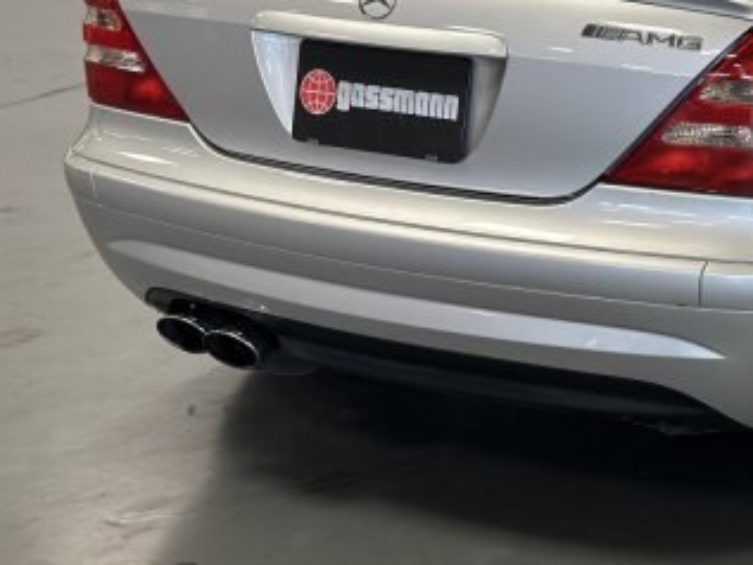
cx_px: 748
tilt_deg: -12.8
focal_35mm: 97
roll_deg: +0.3
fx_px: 2111
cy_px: 90
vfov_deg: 15.1
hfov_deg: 19.6
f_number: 1.78
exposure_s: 1/80
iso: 125
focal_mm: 6.86
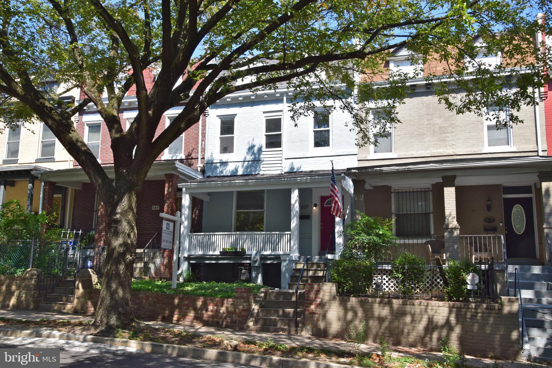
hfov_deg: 57.2
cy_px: 184
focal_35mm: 33
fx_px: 506
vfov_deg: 40.0
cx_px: 276
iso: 400
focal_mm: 22
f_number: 10
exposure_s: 1/200
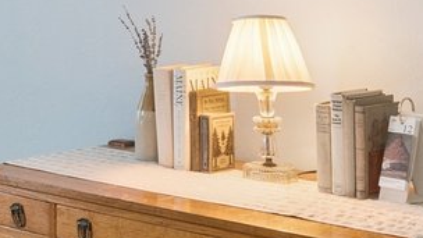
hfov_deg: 15.2
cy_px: -106
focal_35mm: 120
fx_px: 1343
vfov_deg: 9.9
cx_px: -360
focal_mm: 11.3
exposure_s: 1/10
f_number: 8
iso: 250
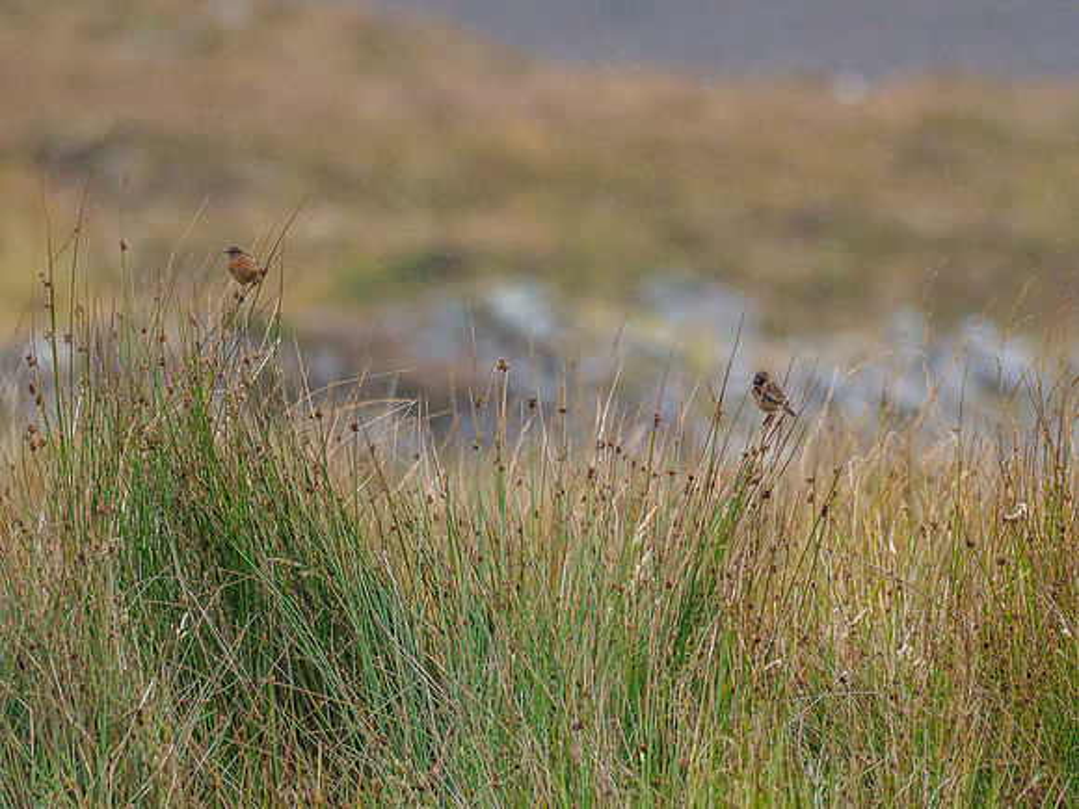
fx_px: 26667
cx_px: 768
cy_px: 443
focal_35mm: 856
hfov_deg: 2.3
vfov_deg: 1.7
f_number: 4
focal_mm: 300
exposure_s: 1/640
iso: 800
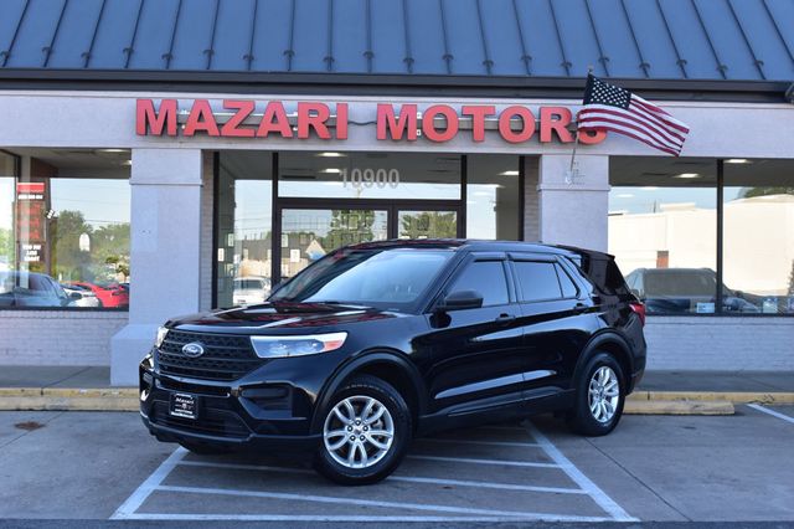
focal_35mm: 51
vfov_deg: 26.5
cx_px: 397
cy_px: 264
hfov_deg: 38.9
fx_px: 1124
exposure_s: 1/125
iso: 400
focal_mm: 34
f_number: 9
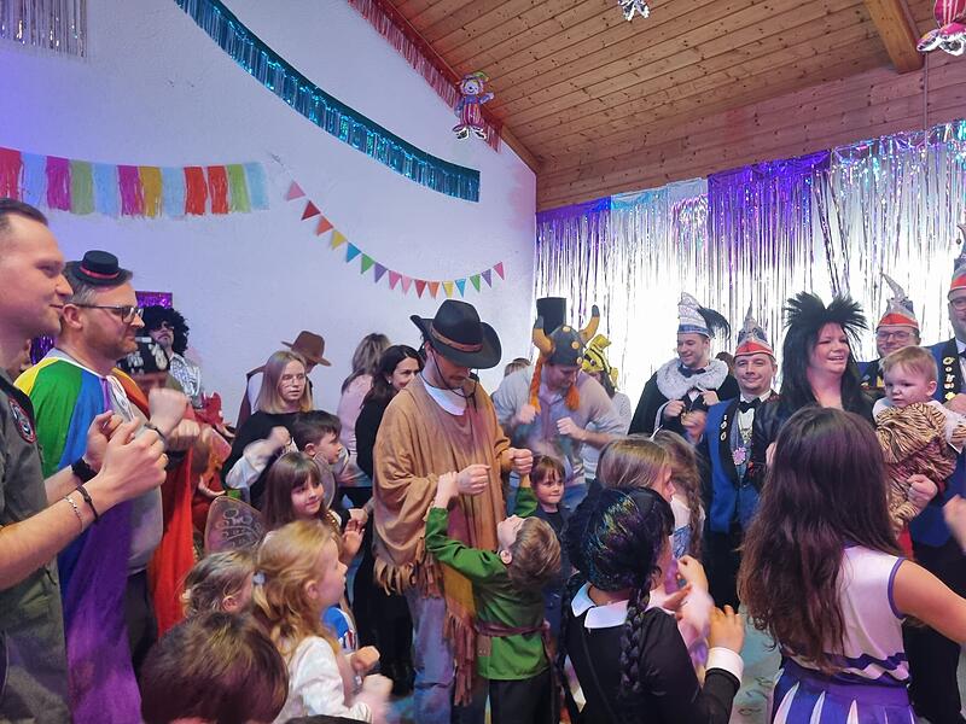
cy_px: 362
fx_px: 726
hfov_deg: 67.3
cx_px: 483
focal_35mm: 26
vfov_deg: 53.1
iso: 400
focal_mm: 5.4
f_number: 1.8
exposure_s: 1/50
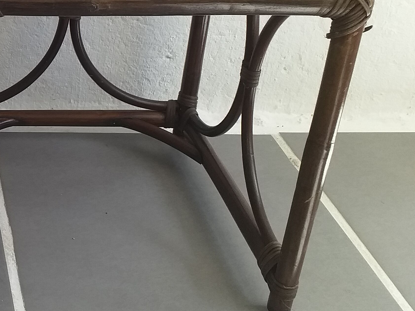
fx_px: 791
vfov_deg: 22.1
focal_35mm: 66
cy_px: 78
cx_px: -90
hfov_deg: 26.1
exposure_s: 1/105
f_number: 1.9
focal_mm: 3.6
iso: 40
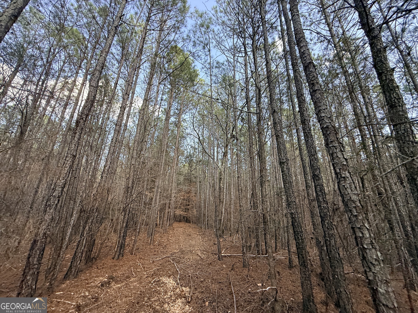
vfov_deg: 85.7
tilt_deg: +12.9
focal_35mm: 14
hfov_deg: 102.1
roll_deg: -2.9
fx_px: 169
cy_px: 156
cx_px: 209
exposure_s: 1/197
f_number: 2.2
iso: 64
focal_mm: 2.22
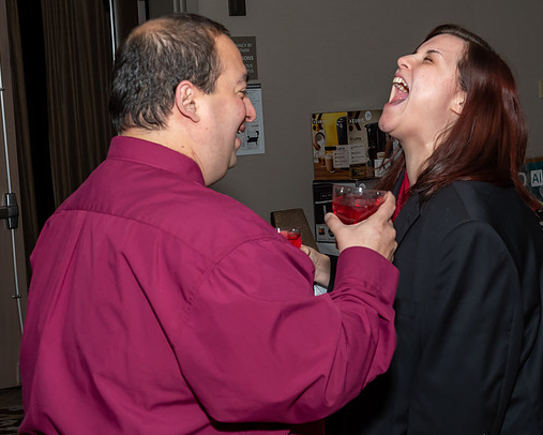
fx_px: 1238
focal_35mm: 77
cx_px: 303
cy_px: 213
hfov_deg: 24.7
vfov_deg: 19.9
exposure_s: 1/250
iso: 400
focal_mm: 35
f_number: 6.3
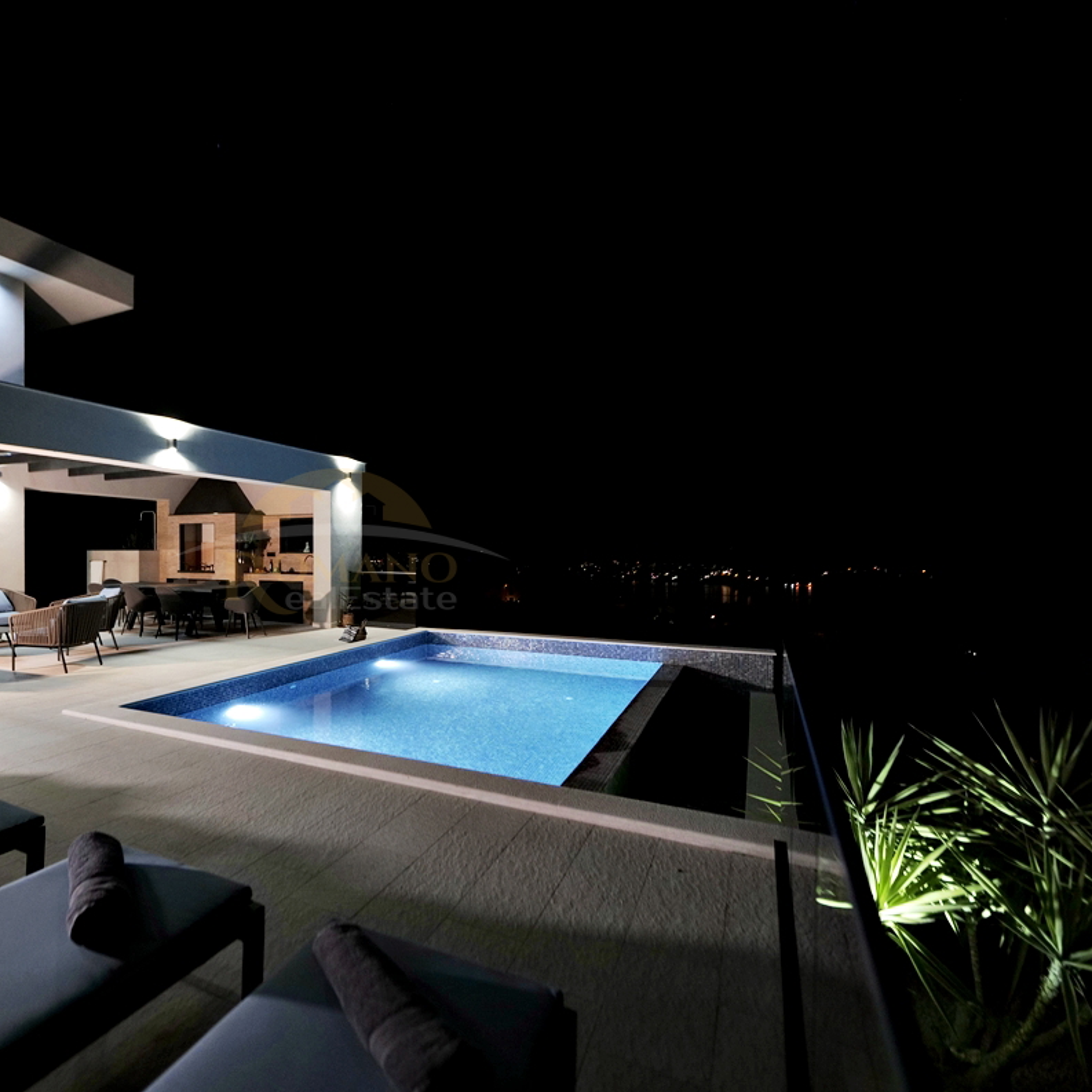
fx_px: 642
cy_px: 543
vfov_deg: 80.7
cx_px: 339
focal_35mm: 18
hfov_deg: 77.3
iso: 2000
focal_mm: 14
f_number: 1.8
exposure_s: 1/60
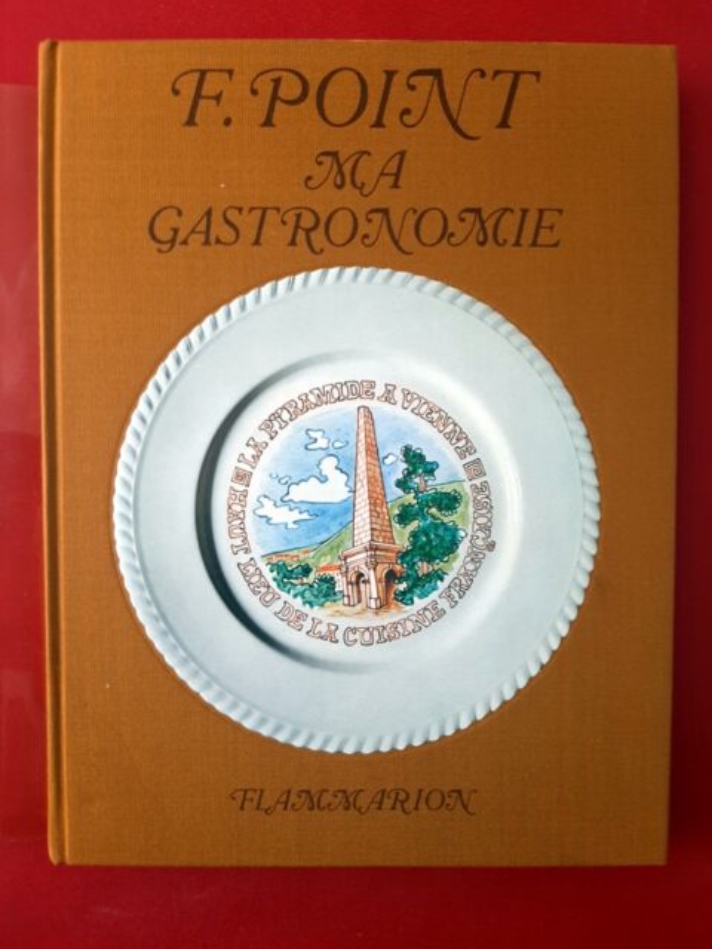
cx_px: 356
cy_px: 474
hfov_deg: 53.1
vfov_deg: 67.3
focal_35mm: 26
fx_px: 713
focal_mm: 3.93
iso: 64
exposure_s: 1/50
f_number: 1.7
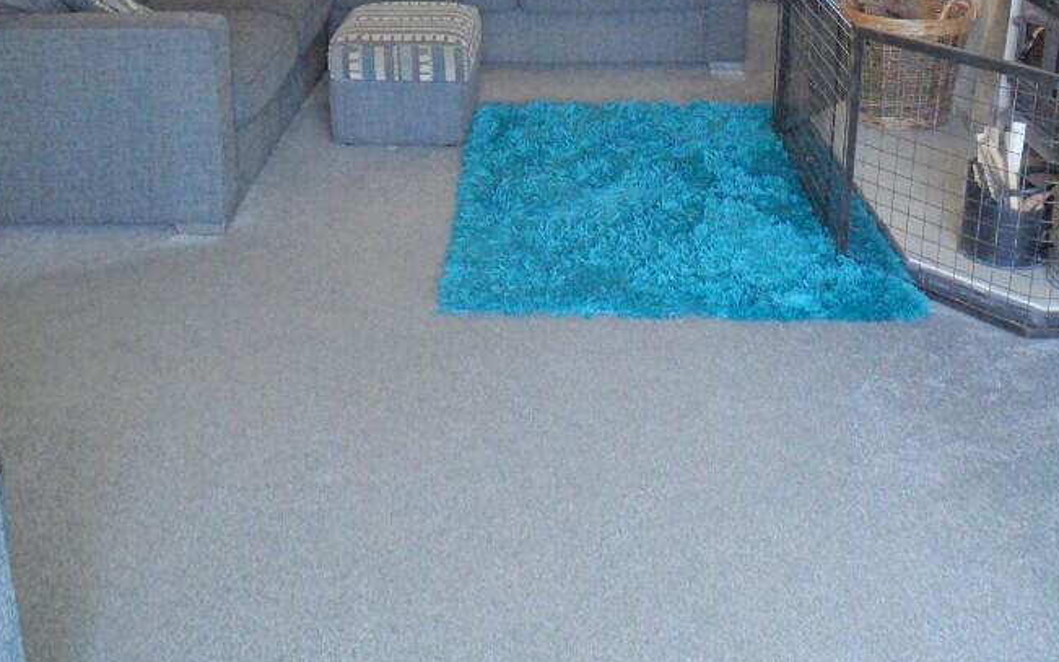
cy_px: 96
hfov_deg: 49.3
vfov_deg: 30.9
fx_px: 1155
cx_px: 550
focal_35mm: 40
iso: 200
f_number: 3.2
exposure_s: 1/30
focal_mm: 3.9
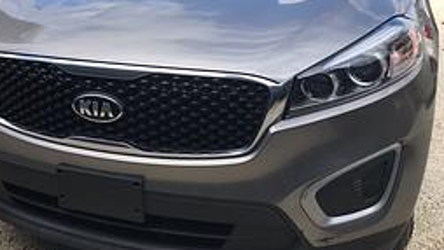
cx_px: 142
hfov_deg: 42.2
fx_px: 565
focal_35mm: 48
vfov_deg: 24.9
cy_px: 91
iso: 20
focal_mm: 3.99
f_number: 1.8
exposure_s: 1/689
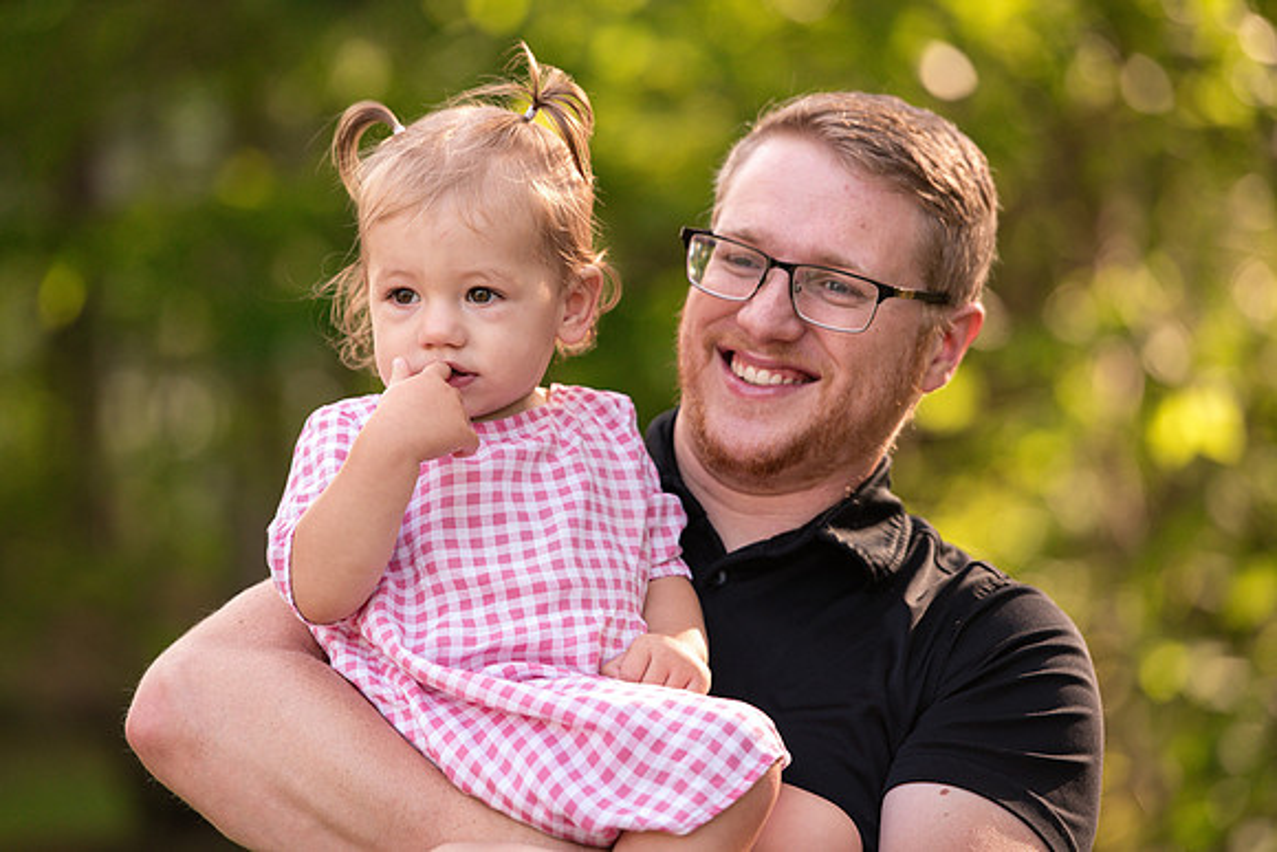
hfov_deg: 11.4
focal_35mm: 180
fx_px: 6386
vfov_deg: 7.6
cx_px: 638
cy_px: 426
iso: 400
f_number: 3.5
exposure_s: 1/500
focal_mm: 180
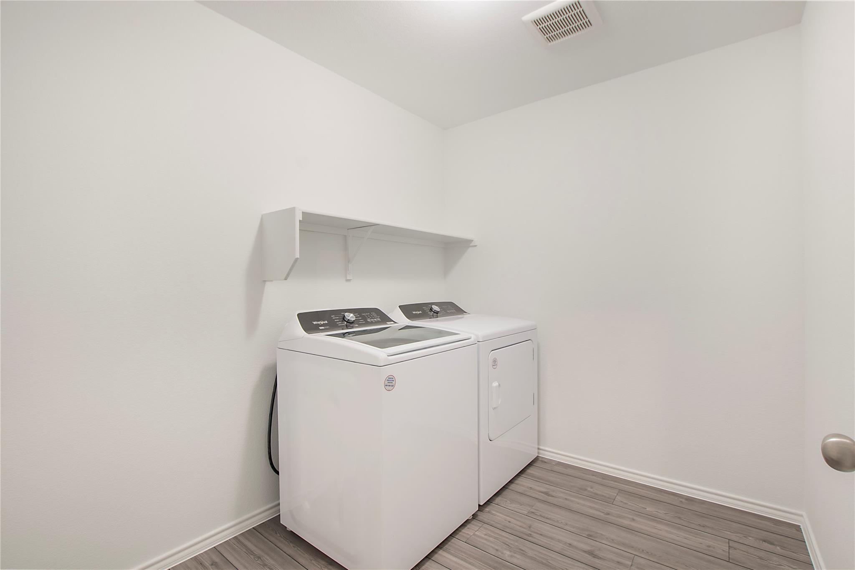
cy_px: 285
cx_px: 428
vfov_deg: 77.3
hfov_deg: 100.4
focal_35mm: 15
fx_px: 356
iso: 100
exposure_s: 1/5
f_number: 7.1
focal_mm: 10
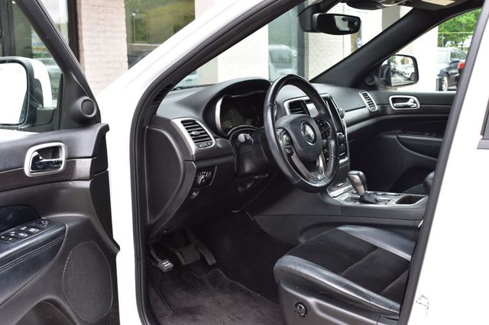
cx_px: 244
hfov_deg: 45.0
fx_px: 591
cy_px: 162
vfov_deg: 30.8
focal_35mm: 44
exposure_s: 1/100
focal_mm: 29
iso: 400
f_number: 9
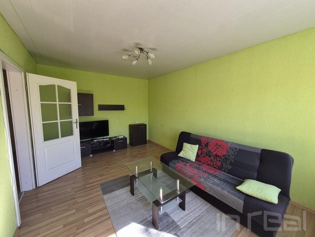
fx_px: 118
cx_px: 158
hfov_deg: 106.2
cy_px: 118
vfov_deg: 89.9
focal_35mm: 13
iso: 64
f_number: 2.2
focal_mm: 1.74
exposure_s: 1/100
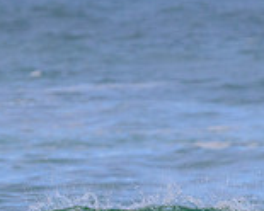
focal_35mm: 1856
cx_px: 364
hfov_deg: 1.0
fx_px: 14502
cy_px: 305
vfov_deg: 0.8
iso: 1800
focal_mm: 530
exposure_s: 1/1250
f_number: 11
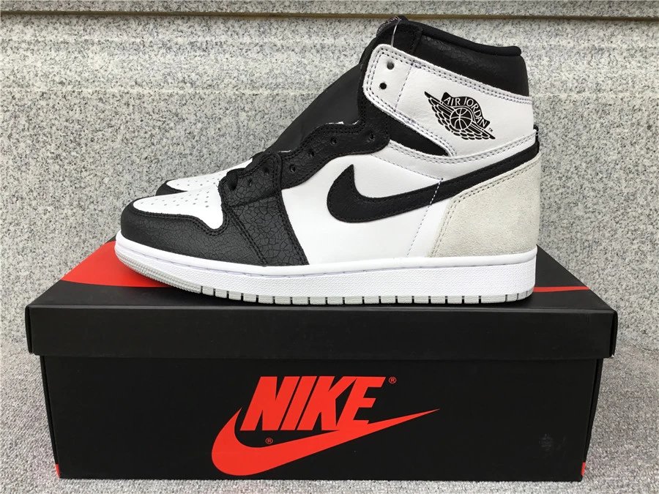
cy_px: 247
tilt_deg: -14.6
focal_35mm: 31
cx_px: 330
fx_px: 590
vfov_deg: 45.4
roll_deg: +0.2
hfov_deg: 58.4
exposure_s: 1/105
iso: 25
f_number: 2.4
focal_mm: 3.3
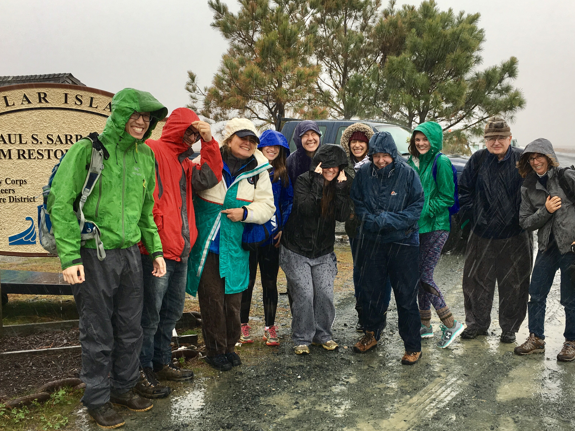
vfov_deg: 38.6
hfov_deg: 50.0
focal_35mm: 37
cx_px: 319
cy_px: 233
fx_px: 615
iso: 25
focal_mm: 4.15
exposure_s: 1/120
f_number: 2.2
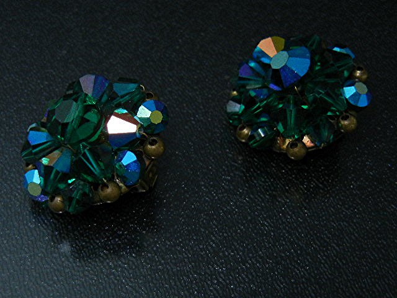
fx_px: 677
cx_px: 198
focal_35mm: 59
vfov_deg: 24.8
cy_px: 149
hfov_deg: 32.7
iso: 555
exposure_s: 1/30
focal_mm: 10.6
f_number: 8
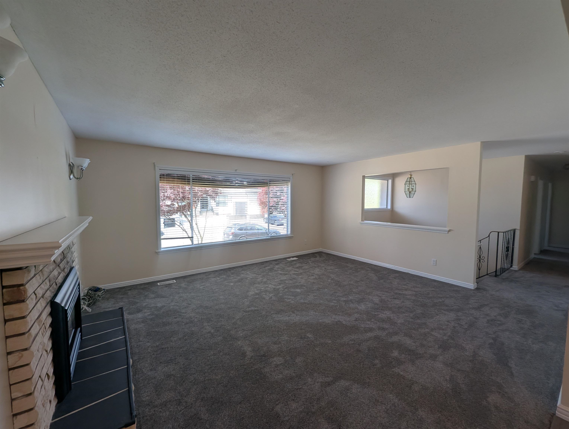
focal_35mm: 13
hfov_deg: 106.1
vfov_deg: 90.1
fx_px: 214
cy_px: 214
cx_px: 284
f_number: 2.2
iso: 47
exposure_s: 1/120
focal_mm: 1.95
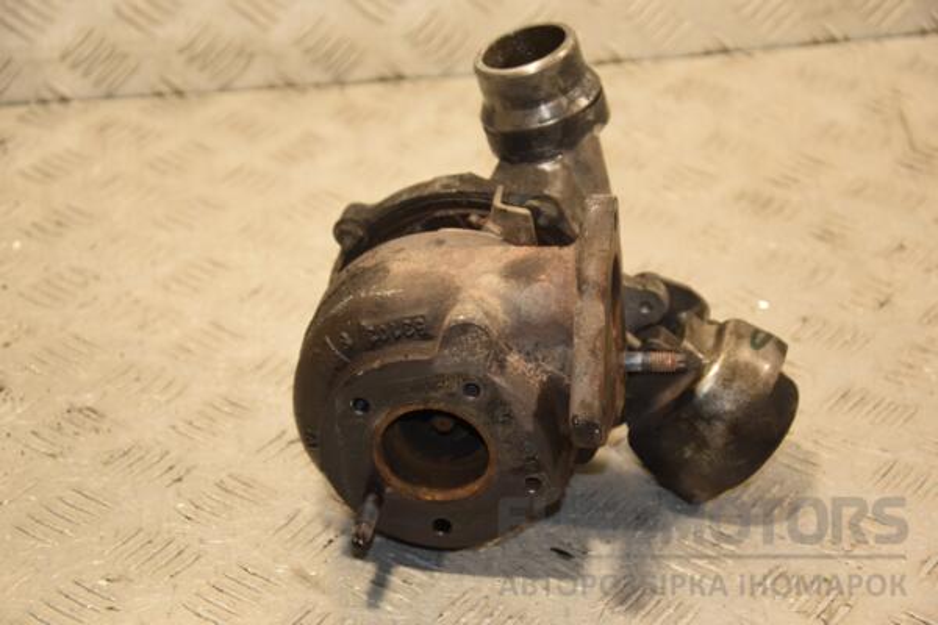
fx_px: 2423
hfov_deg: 21.9
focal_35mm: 93
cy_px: 312
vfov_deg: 14.7
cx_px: 469
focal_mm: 62
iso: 800
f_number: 5.3
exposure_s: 1/125
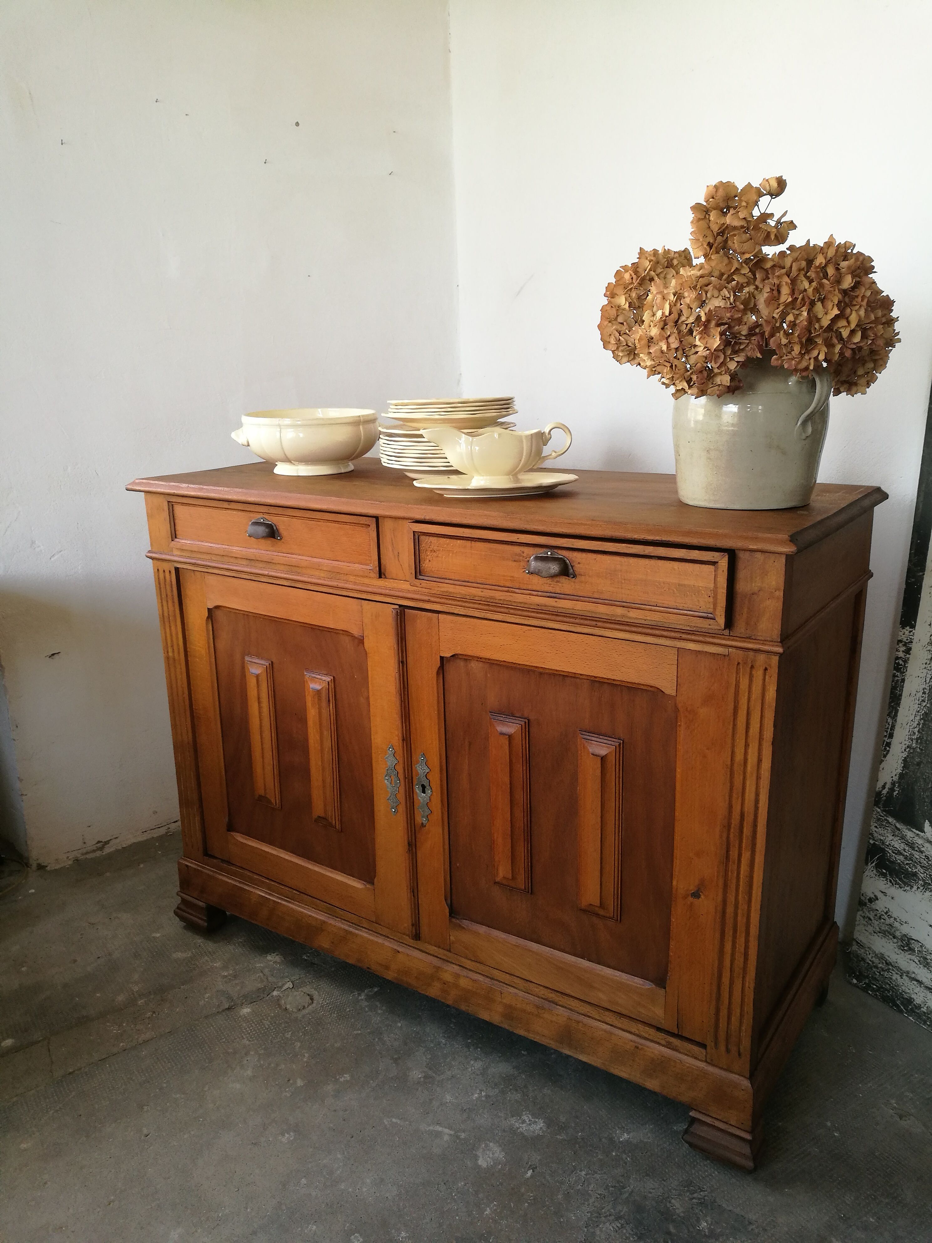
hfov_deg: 51.4
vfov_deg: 65.3
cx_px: 466
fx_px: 969
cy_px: 622
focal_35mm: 27
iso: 100
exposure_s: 1/50
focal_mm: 4.5
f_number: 2.2
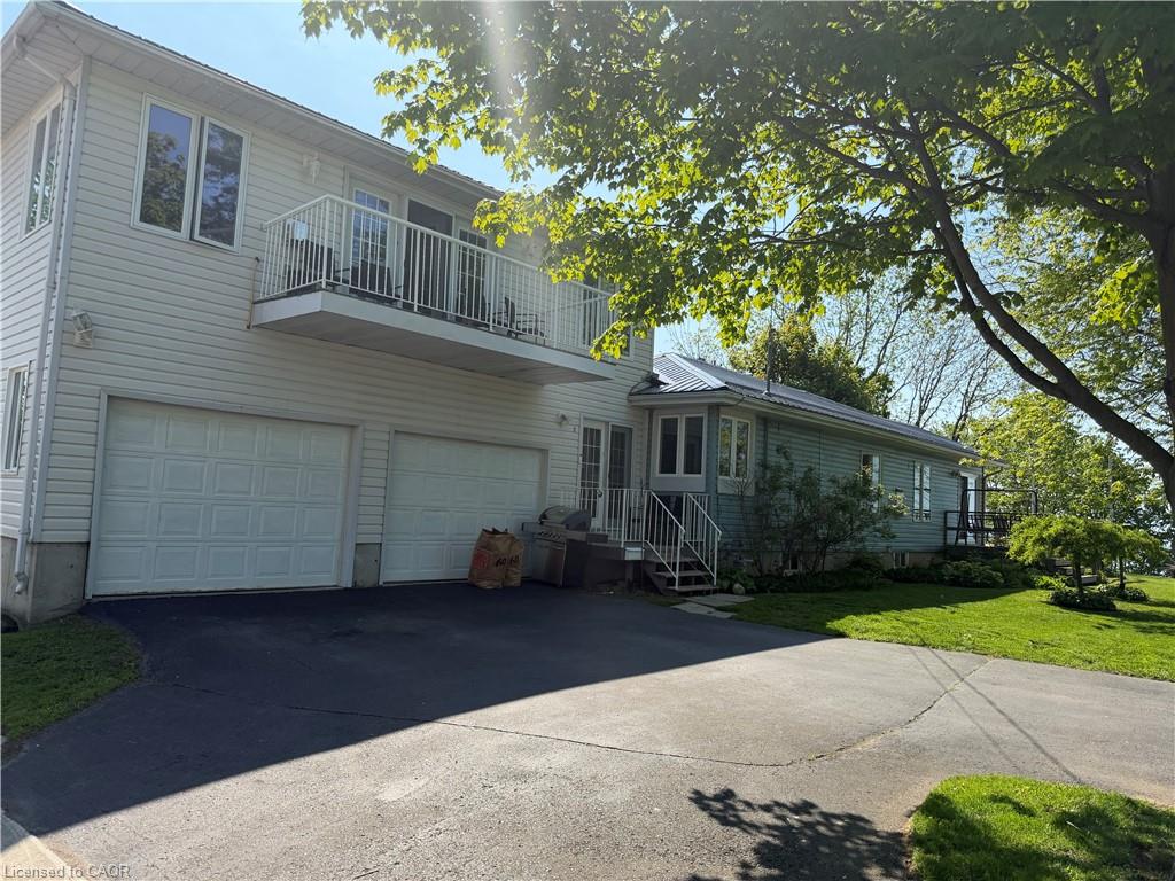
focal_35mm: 24
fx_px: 815
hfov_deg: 71.6
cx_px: 588
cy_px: 440
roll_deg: -2.9
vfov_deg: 56.8
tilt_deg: +5.4
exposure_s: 1/3759
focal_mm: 6.76
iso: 100
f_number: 1.78
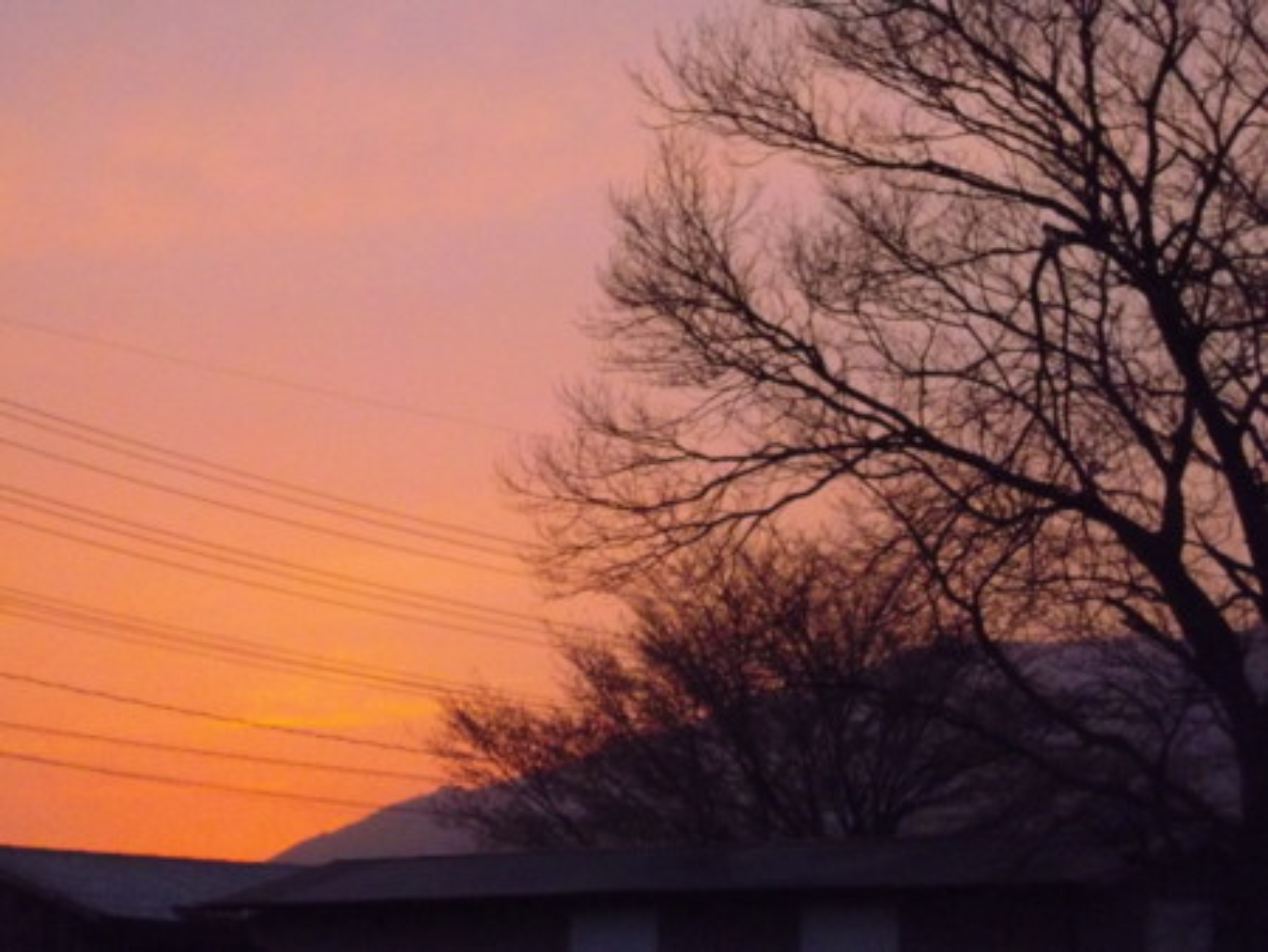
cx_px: 634
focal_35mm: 108
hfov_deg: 18.2
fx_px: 3958
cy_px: 476
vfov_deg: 13.7
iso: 800
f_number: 5.9
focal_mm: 19.6
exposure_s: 1/80
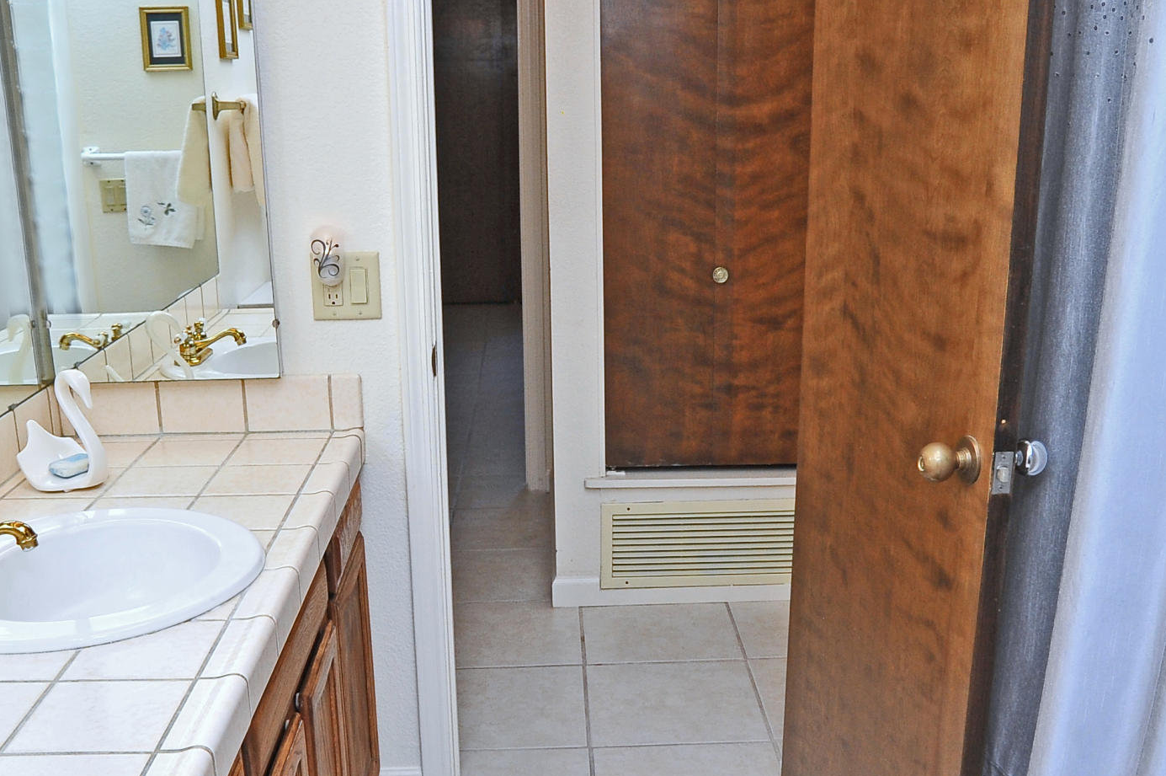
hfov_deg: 49.6
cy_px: 449
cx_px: 588
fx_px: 1262
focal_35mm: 39
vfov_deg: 34.1
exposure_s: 1/60
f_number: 9
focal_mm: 18
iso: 1000
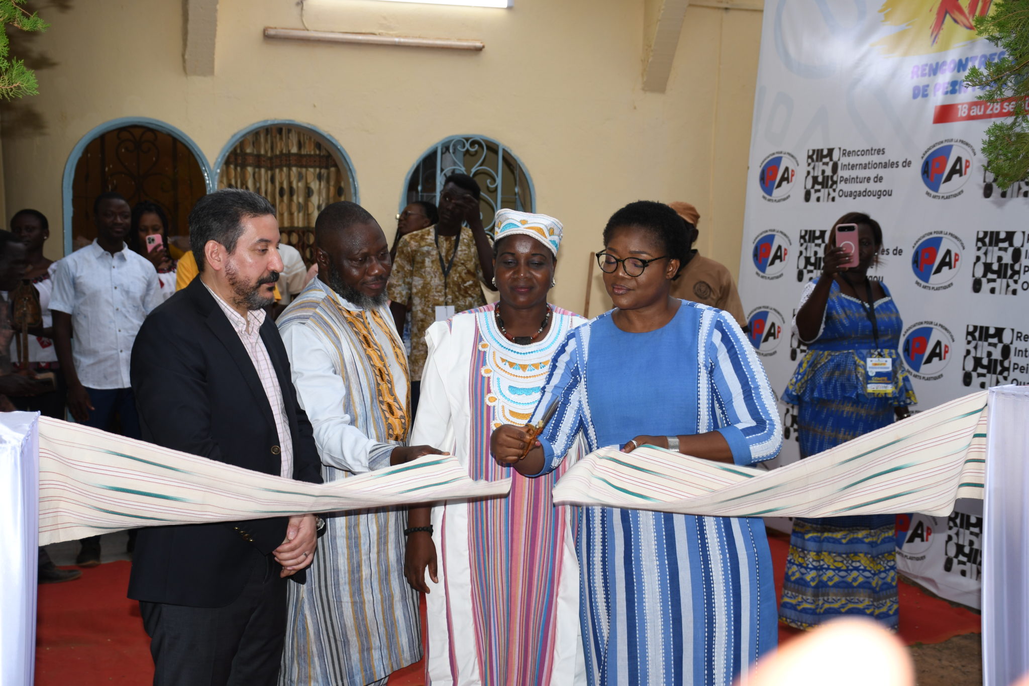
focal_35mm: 51
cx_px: 514
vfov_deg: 26.5
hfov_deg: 38.9
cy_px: 343
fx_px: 1458
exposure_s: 1/60
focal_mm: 34
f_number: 4.2
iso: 200
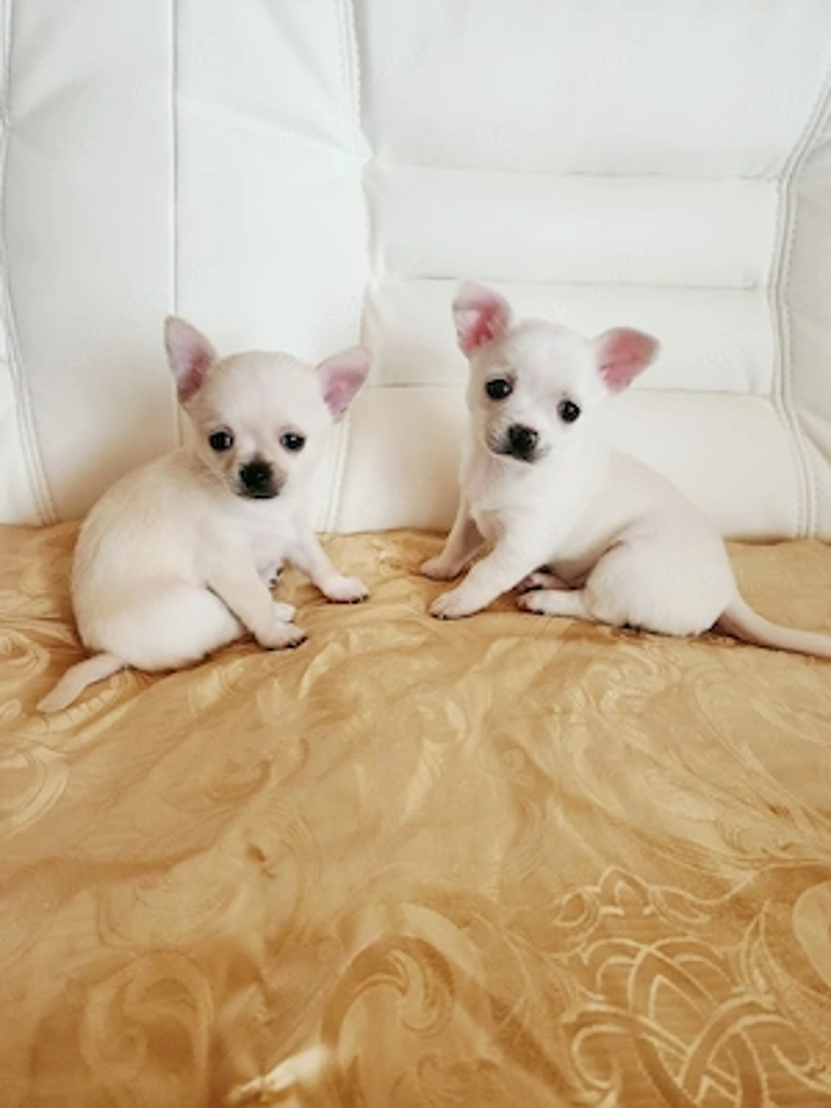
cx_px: 416
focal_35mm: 23
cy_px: 554
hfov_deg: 58.9
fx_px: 736
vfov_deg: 73.9
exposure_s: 1/50.3
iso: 500
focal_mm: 5.4
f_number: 1.8
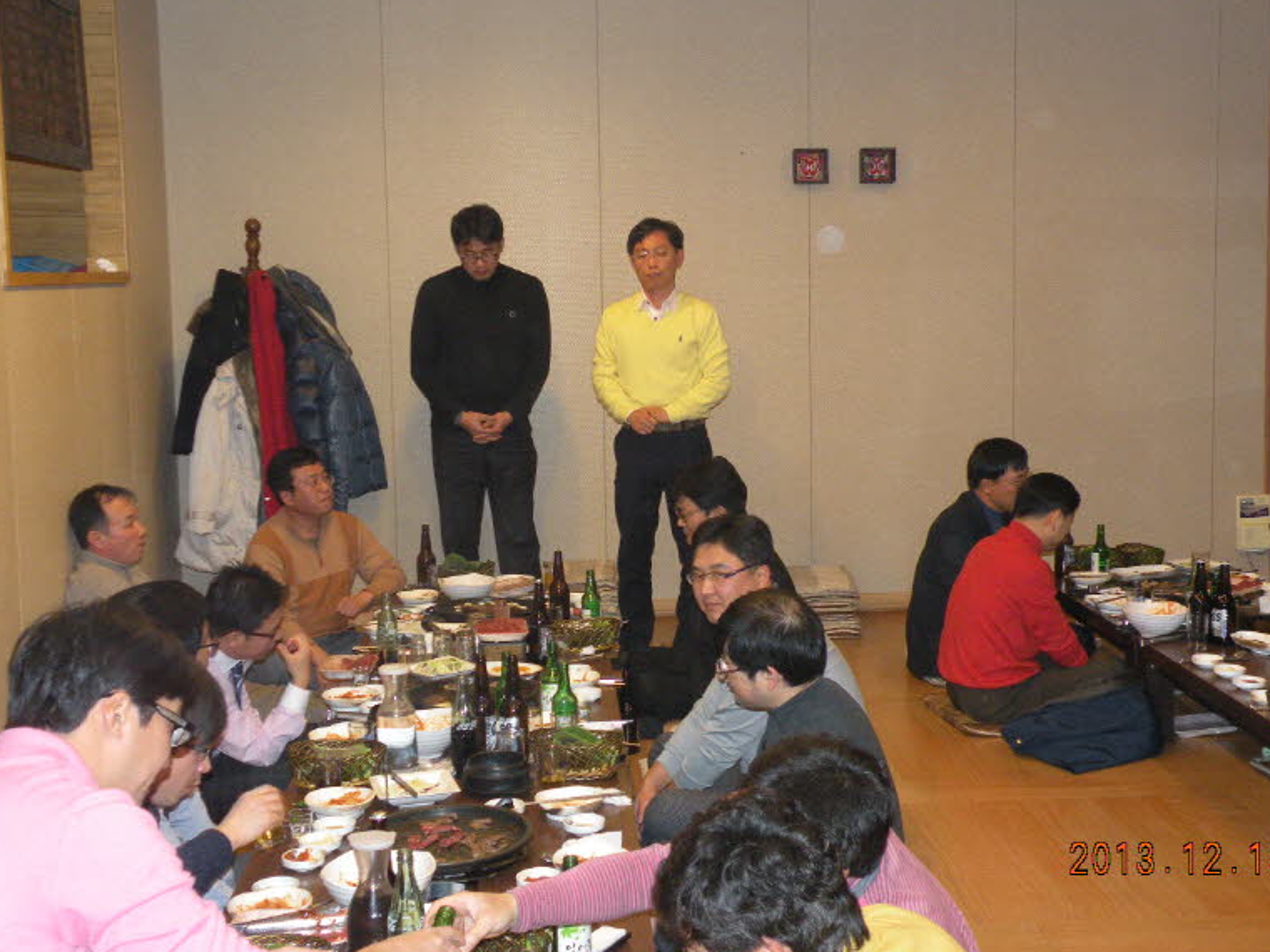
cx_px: 662
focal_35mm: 47
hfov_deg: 40.4
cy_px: 436
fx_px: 1724
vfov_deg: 30.9
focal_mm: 7.4
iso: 249
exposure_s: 1/30
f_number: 3.2
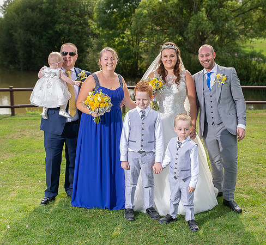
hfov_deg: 39.9
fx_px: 367
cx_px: 140
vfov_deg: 37.0
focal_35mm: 44
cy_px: 123
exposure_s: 1/1600
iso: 160
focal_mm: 35
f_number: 2.8
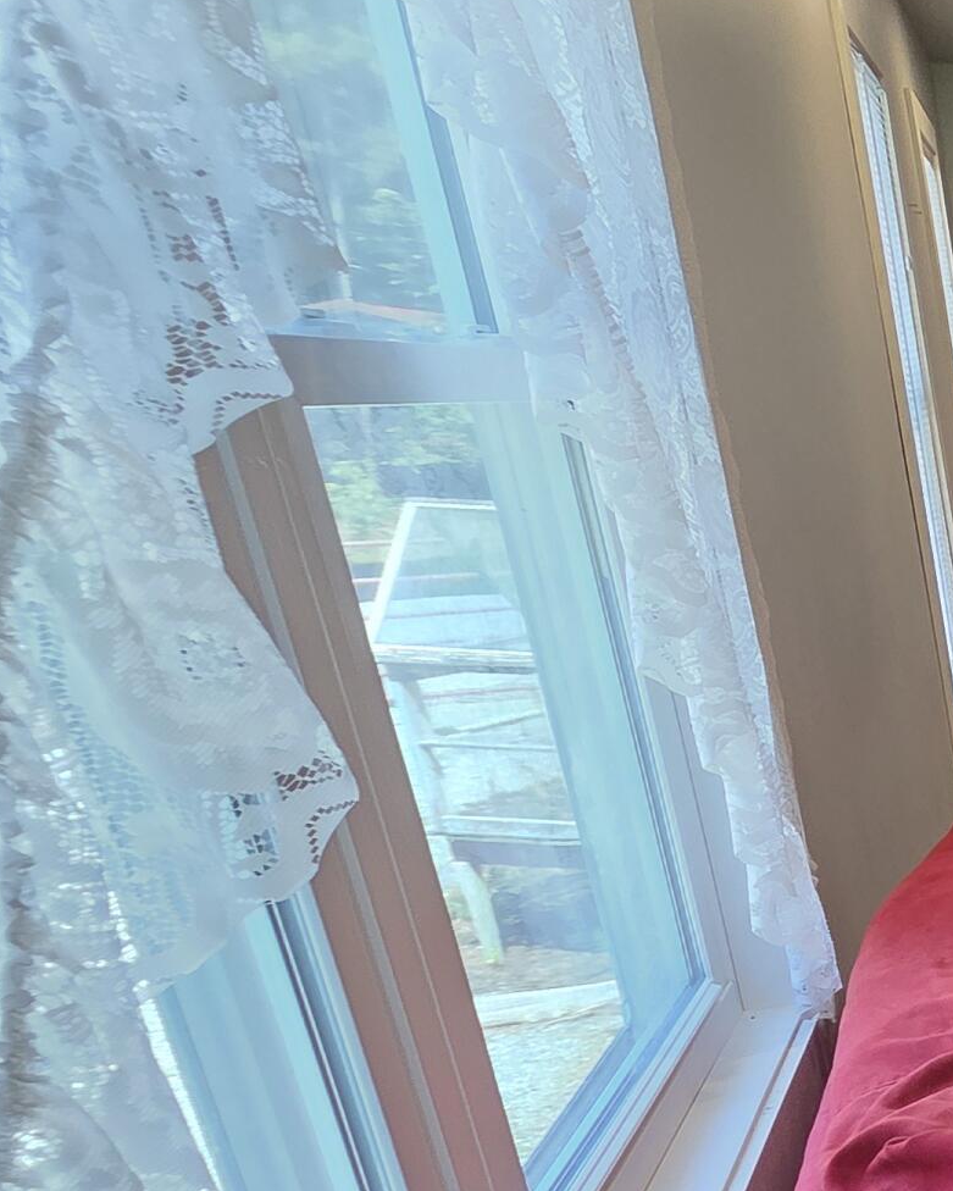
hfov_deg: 21.2
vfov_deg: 44.9
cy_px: 926
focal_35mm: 39
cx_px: 1783
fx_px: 1375
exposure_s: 1/120
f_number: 2.2
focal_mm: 2.2
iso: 160
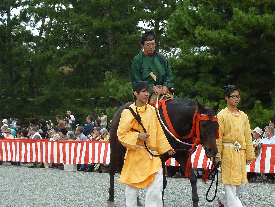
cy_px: 104
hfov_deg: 18.5
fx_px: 842
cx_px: 138
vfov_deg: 14.0
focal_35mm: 106
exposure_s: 1/160
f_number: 3.9
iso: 80
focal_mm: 9.7
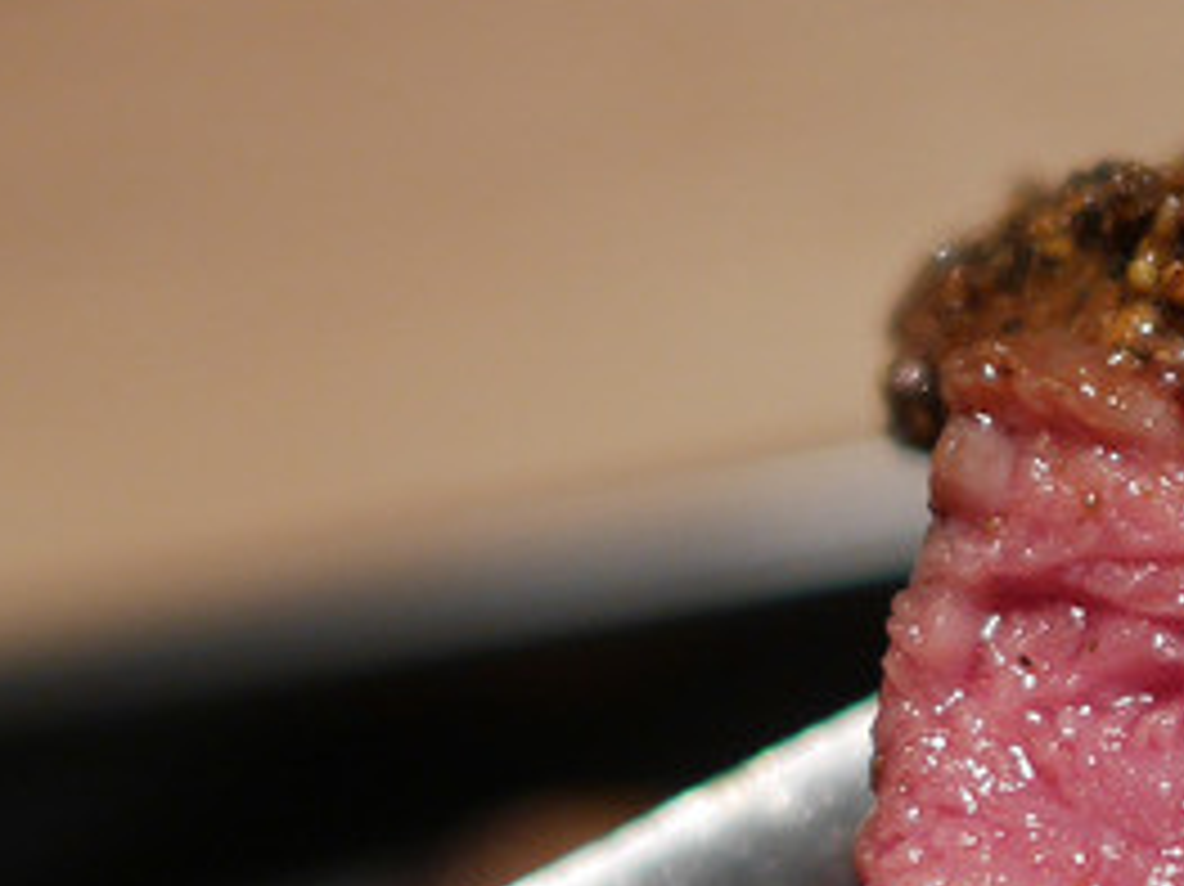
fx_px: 4684
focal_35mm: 137
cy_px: 915
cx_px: 1288
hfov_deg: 14.1
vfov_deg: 10.7
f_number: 1.7
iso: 250
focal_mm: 15
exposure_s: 1/60
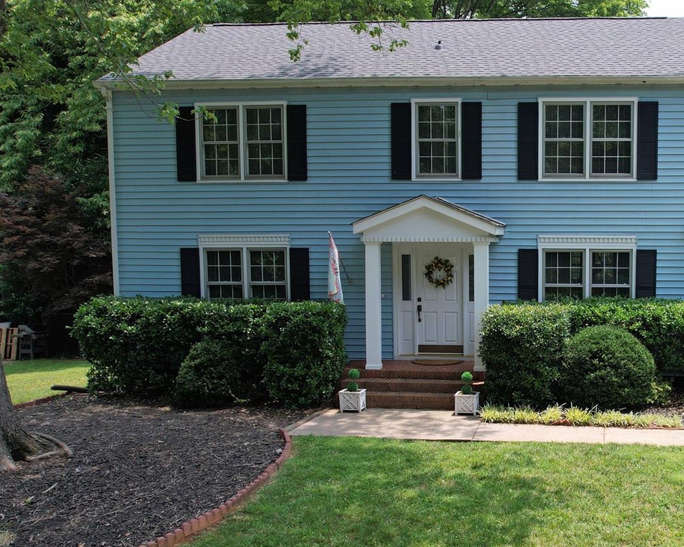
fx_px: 810
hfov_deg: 43.7
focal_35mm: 40
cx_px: 544
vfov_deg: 37.2
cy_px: 336
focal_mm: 8.38
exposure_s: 1/725
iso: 100
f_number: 2.8
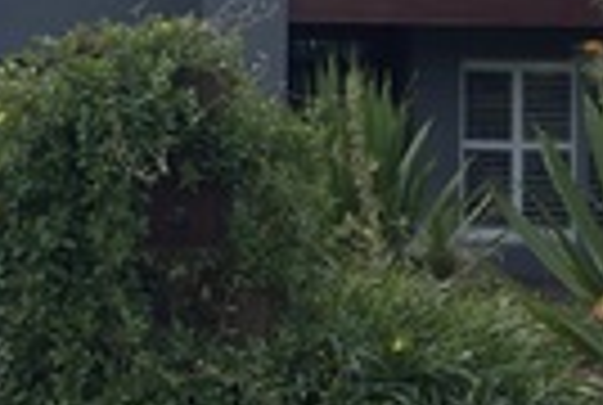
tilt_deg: +1.6
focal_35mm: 78
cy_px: -22
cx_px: 130
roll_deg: -1.1
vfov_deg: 17.1
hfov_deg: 25.5
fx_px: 1309
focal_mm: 4
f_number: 1.8
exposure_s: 1/2114
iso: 20
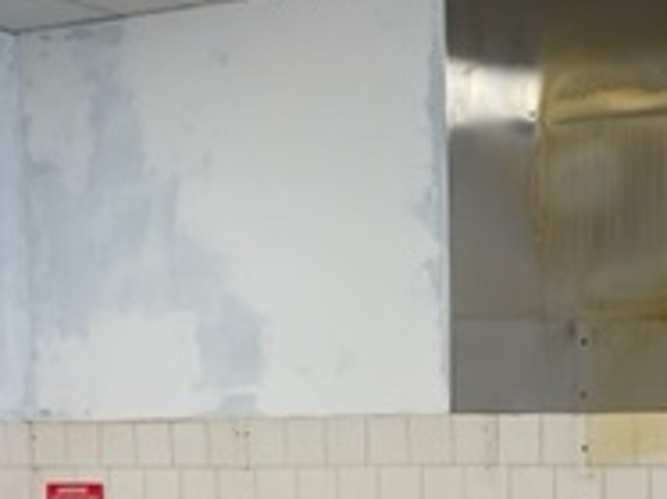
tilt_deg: -4.2
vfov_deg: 16.1
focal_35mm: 89
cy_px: 556
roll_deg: +0.6
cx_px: 660
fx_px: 1714
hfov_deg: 21.3
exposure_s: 1/120
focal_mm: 5.1
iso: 64
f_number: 1.6
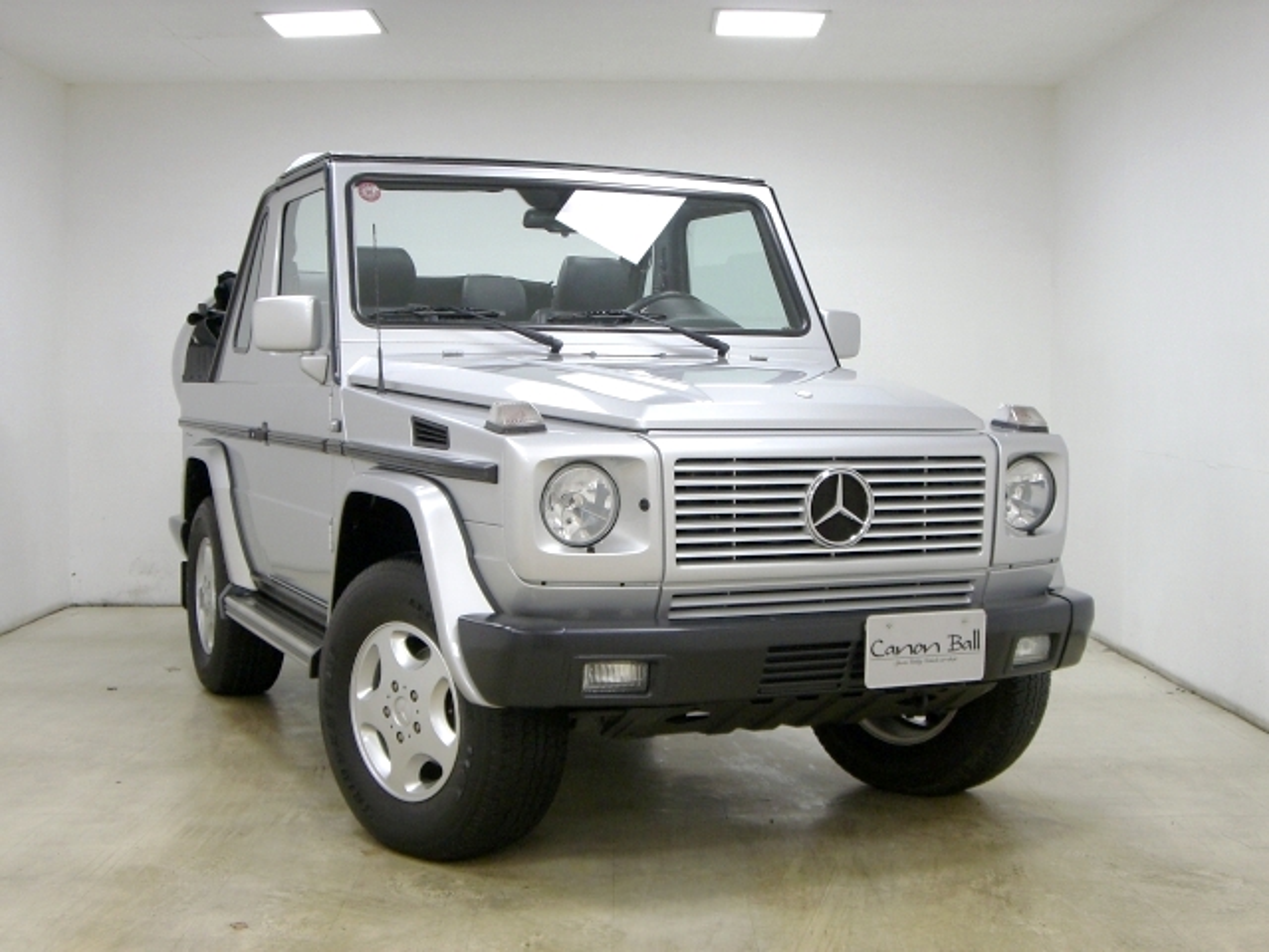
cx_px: 634
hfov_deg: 40.4
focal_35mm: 47
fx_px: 1723
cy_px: 476
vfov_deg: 30.9
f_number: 3
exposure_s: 1/25
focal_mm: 7.6
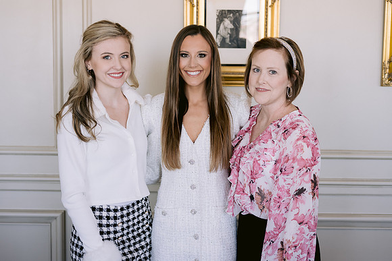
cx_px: 192
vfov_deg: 26.2
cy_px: 130
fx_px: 562
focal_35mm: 52
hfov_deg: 38.4
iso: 400
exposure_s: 1/250
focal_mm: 50
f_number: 2.8
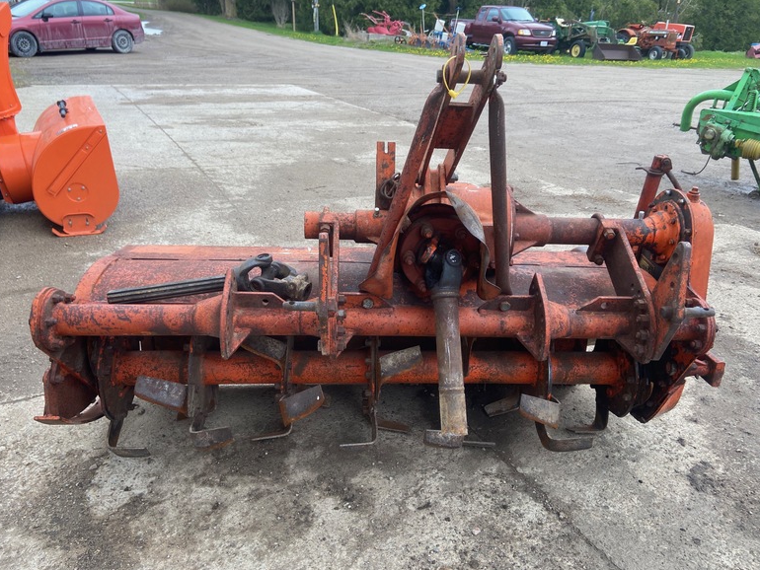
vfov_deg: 51.4
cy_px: 290
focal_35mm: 27
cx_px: 384
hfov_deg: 65.3
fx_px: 593
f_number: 1.8
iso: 32
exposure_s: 1/409
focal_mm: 4.25
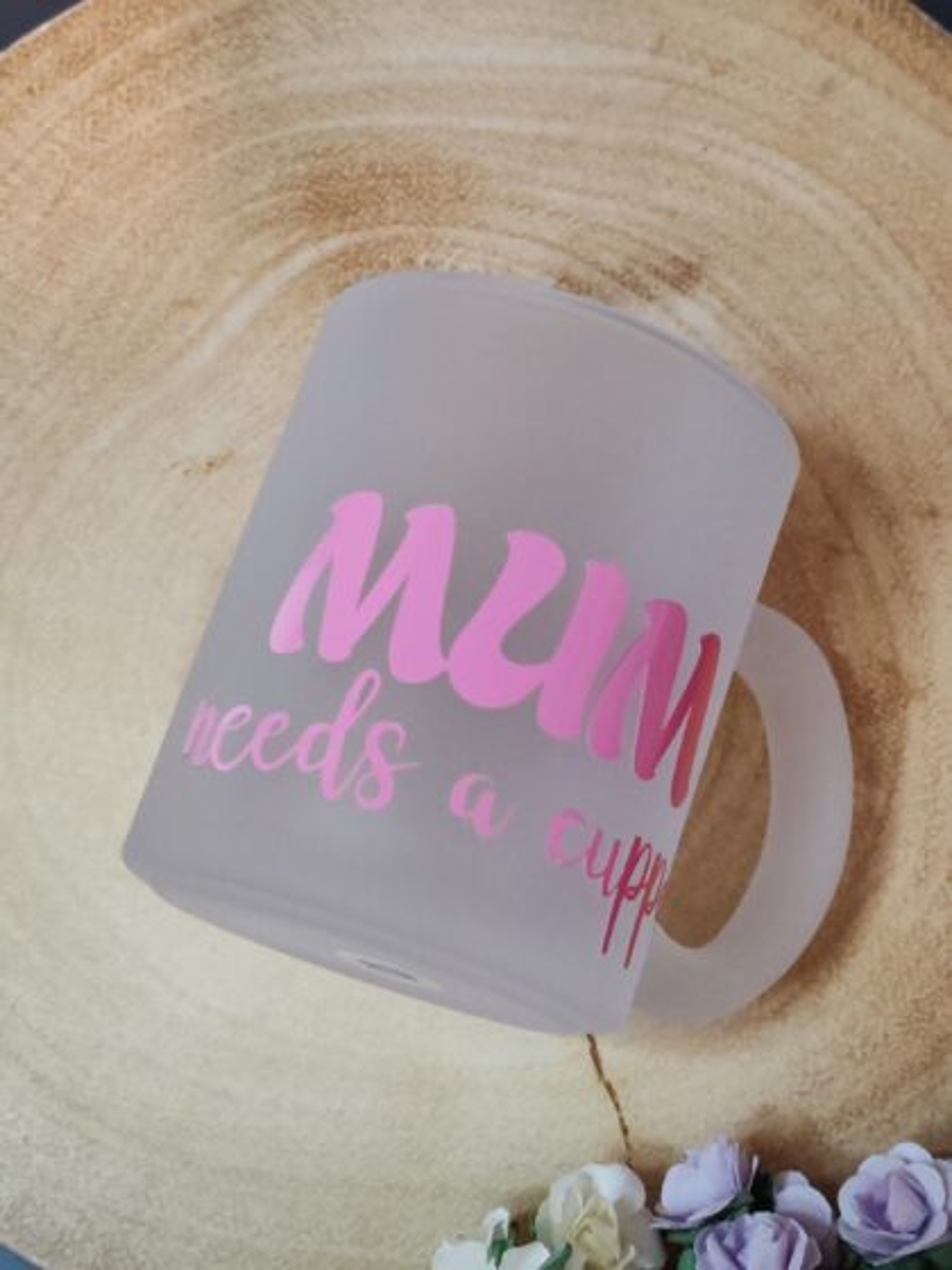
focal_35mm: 54
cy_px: 635
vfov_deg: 35.5
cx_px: 476
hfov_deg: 27.0
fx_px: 1980
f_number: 1.9
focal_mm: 6.12
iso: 2500
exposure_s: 1/100
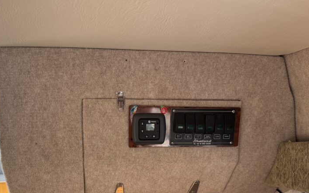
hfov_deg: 52.7
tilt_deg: -2.3
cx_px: 143
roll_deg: +1.1
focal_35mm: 37
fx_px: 312
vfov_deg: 33.2
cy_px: 161
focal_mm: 6.76
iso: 100
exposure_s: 1/172
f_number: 1.78
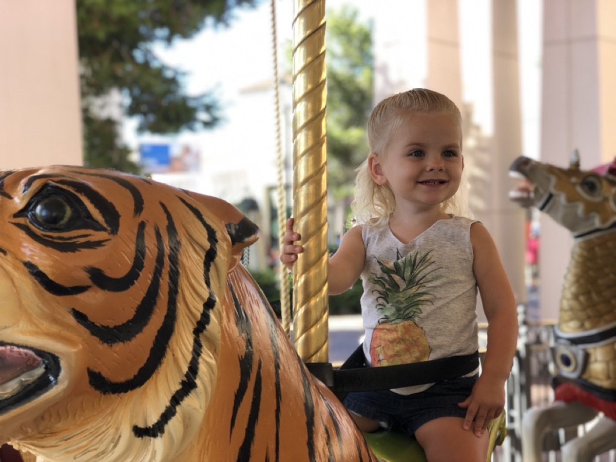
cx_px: 308
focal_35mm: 57
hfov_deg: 33.8
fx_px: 1014
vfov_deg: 25.7
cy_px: 231
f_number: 2.8
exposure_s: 1/120
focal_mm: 6.6
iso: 32
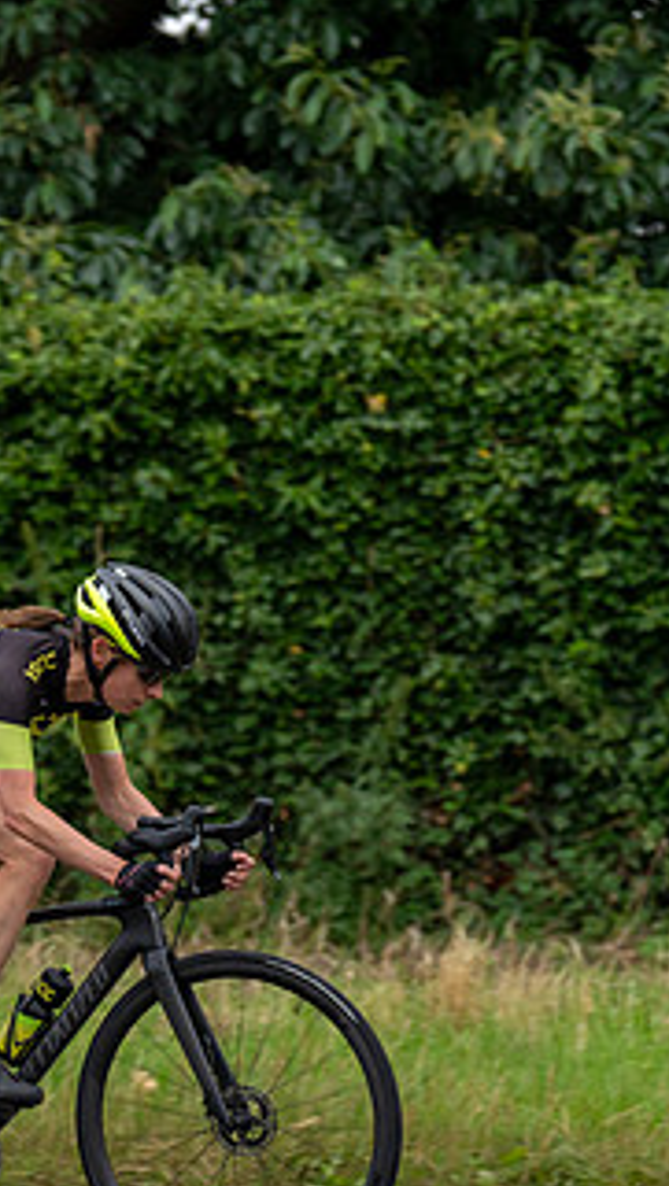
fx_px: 5005
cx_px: -174
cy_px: 645
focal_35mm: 159
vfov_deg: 13.5
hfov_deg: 7.6
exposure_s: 1/800
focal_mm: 84
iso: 1000
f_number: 2.8
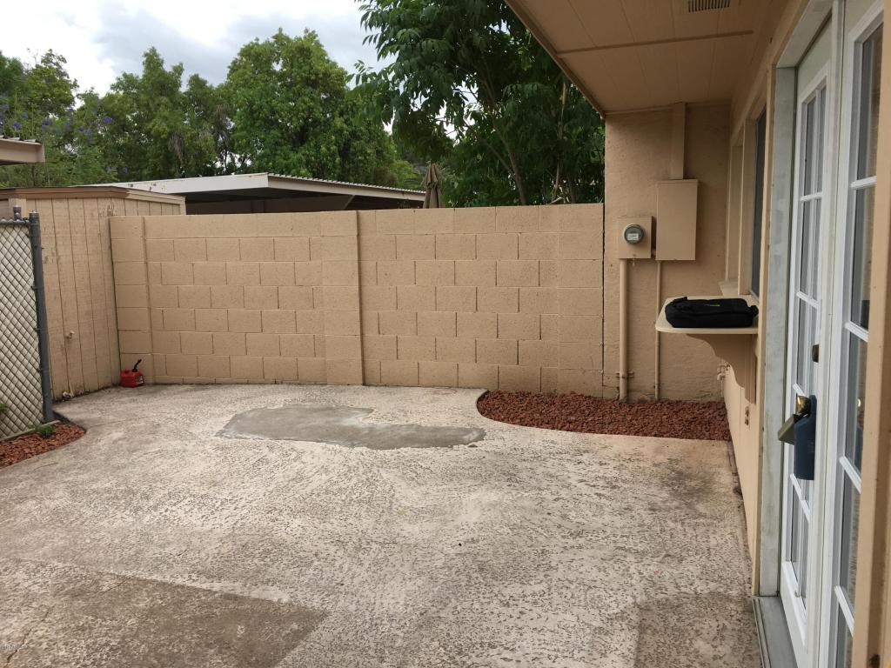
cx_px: 446
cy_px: 334
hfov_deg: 61.7
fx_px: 746
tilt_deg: -7.4
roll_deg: +1.0
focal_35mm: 29
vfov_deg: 48.2
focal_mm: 4.15
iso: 25
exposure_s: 1/565
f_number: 2.2
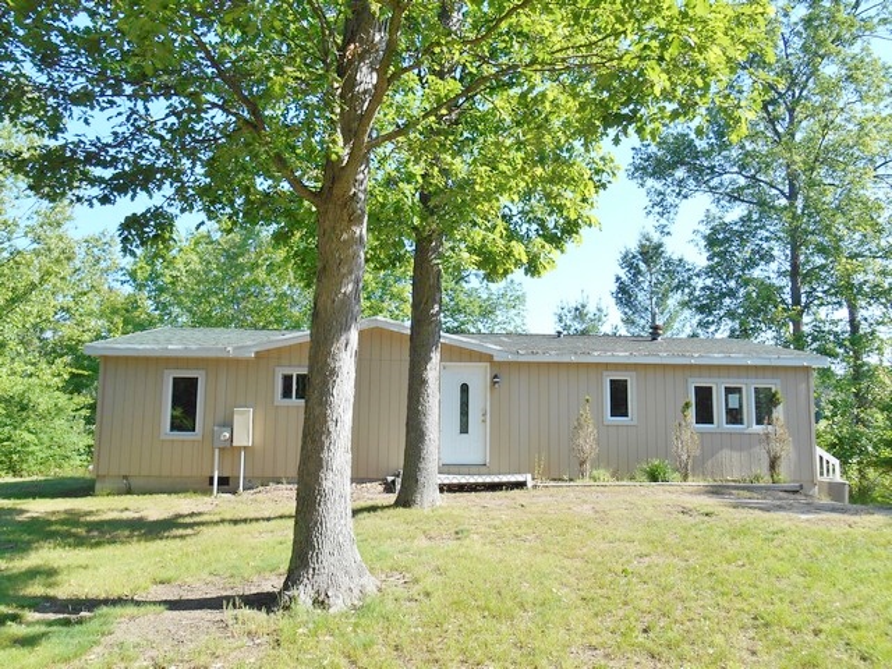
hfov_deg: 67.3
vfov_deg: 53.1
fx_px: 670
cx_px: 446
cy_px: 334
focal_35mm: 26
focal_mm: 4.7
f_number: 3.4
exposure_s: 1/320
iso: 80
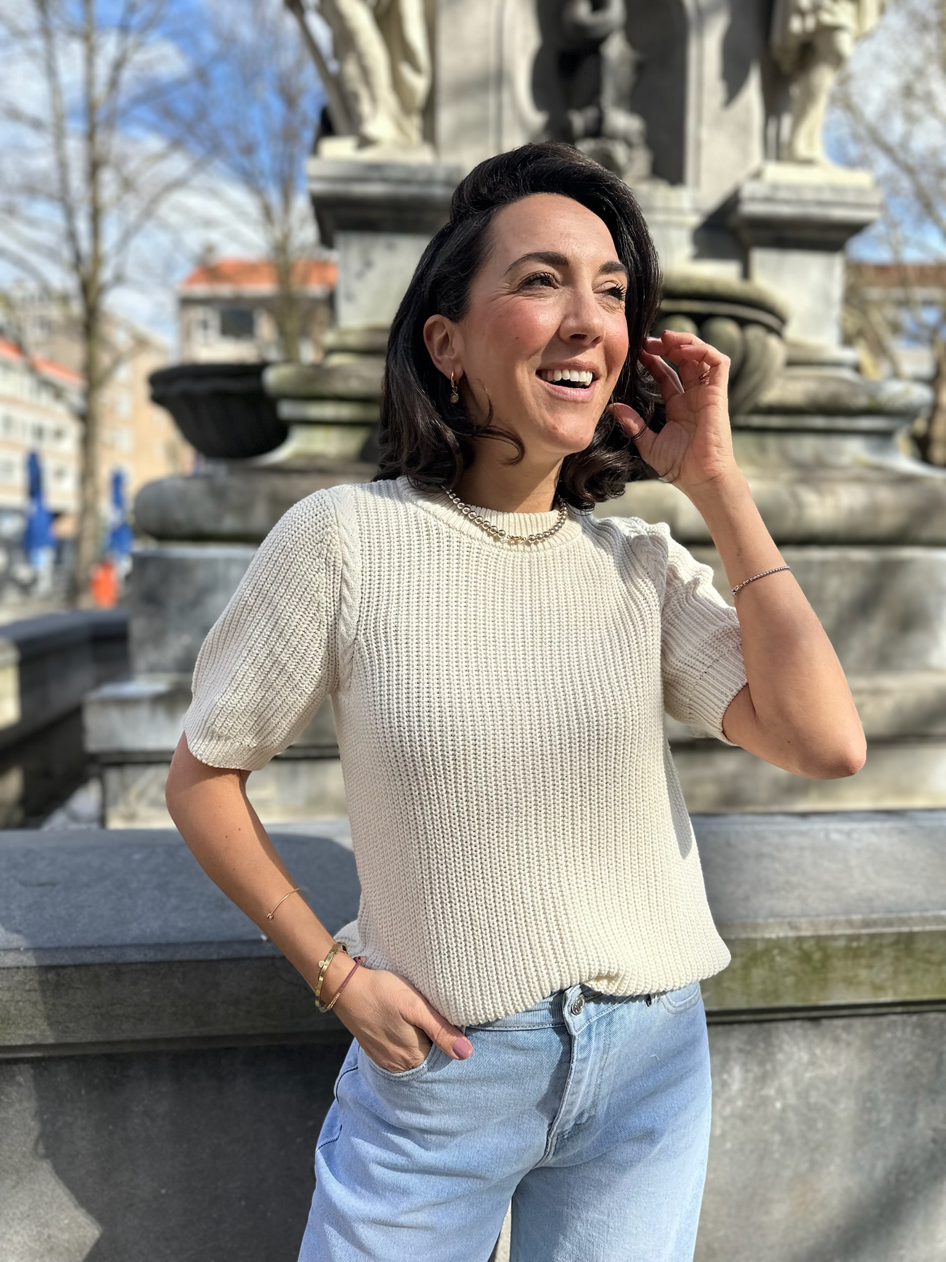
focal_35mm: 24
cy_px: 631
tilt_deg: -5.4
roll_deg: -1.5
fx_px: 875
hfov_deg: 56.8
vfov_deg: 71.6
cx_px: 473
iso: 80
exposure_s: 1/3861
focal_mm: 6.86
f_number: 1.78
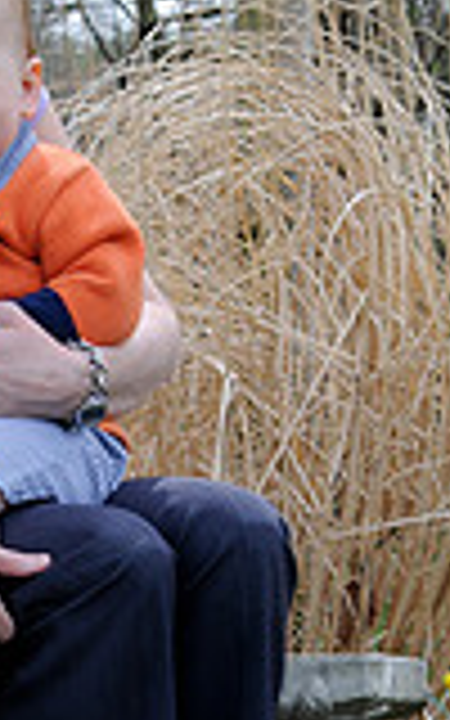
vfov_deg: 11.1
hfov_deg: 6.9
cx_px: -74
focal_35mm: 189
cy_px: 486
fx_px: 3709
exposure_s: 1/250
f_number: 6.3
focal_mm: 44
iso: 200
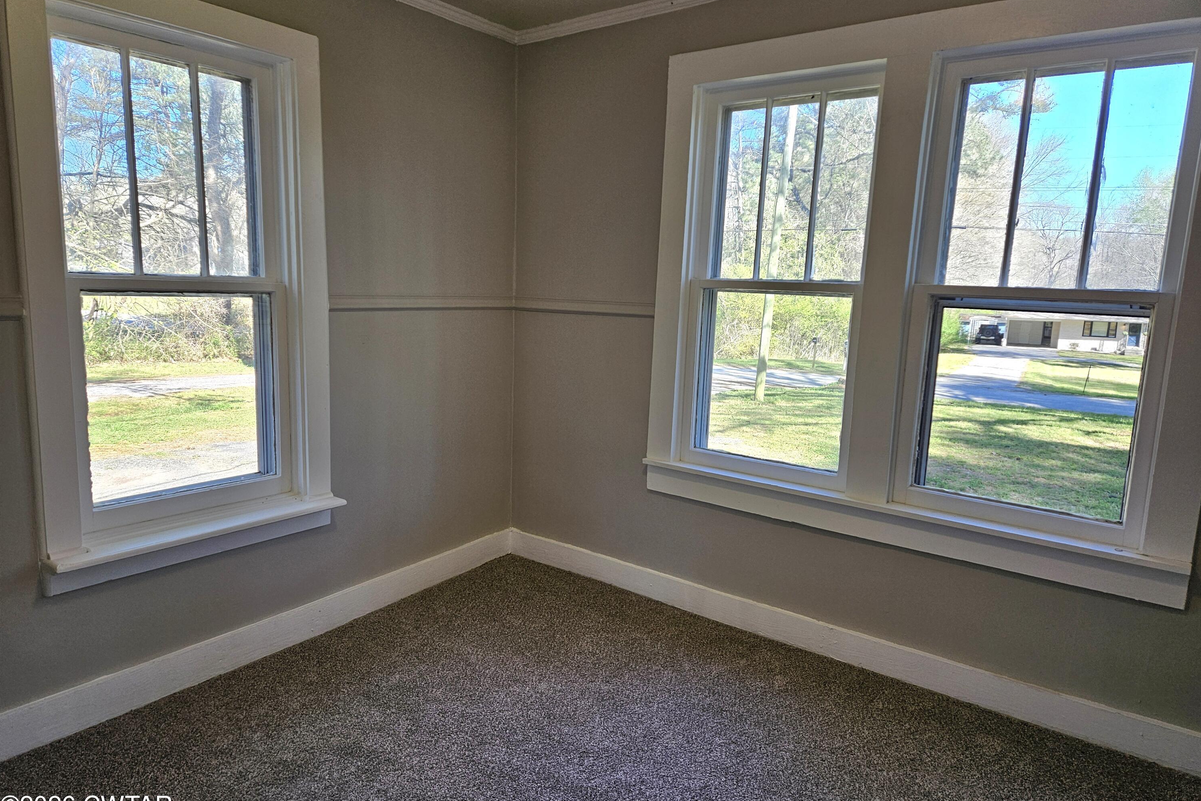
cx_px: 601
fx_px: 801
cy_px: 395
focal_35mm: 24
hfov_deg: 73.7
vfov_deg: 53.1
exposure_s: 1/182
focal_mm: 5.4
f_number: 1.8
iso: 50
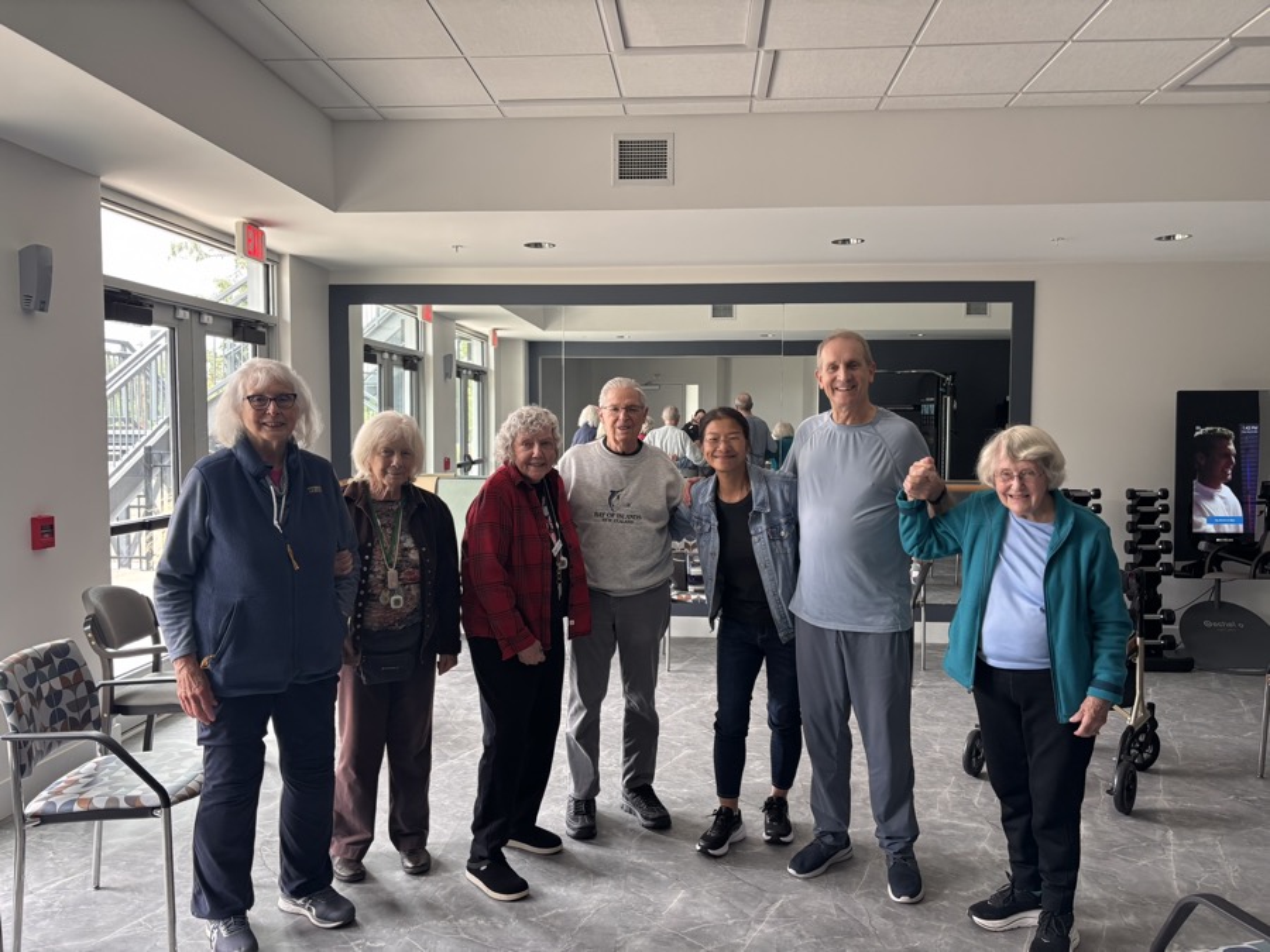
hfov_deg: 67.3
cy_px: 476
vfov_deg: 53.1
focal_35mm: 26
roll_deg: -0.6
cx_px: 635
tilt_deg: -3.8
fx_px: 954
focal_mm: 5.96
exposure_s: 1/121
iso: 125
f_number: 1.6
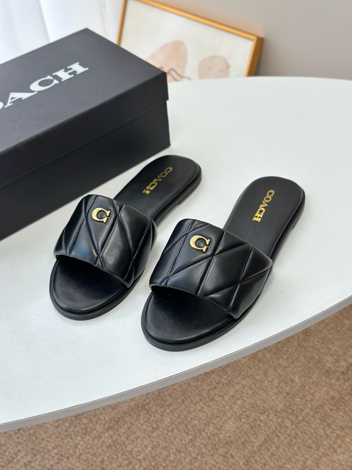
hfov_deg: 30.3
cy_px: 235
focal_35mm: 48
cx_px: 176
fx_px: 651
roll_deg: +4.5
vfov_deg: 39.7
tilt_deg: -42.2
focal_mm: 6.86
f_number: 1.78
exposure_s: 1/263
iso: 80
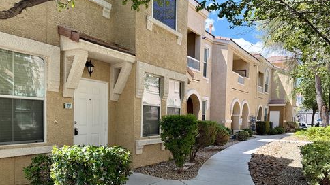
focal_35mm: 27
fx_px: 236
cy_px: 107
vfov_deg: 42.7
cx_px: 169
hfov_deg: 69.9
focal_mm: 6.76
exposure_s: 1/1122
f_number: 1.78
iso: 100
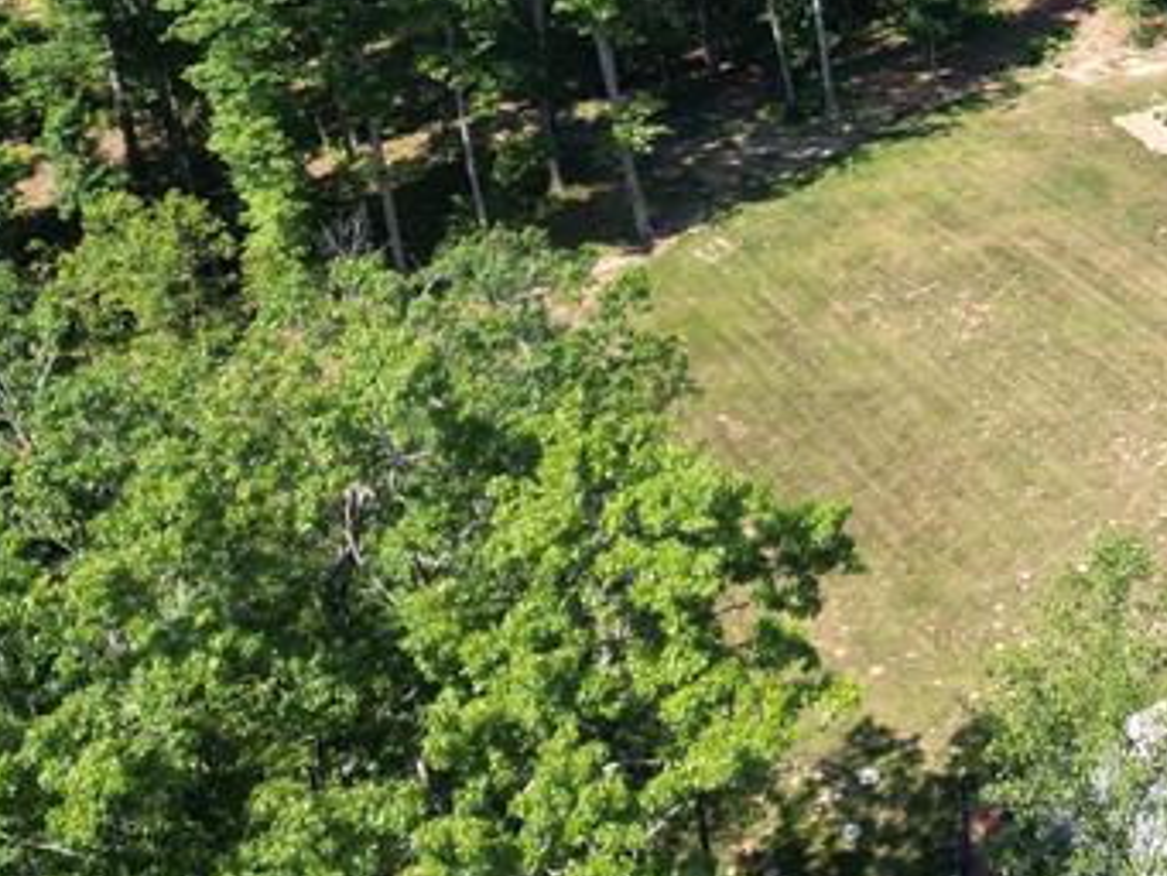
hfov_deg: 25.1
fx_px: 2428
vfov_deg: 20.2
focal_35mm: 72
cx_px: 1290
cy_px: 137
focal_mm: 6.72
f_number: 1.7
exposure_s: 1/1250
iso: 100
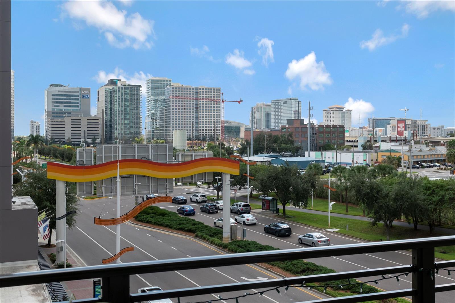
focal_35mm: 40
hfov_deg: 47.9
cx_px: 228
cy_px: 152
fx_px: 512
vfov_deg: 33.0
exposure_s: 1/1000
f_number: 8
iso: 800
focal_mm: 27
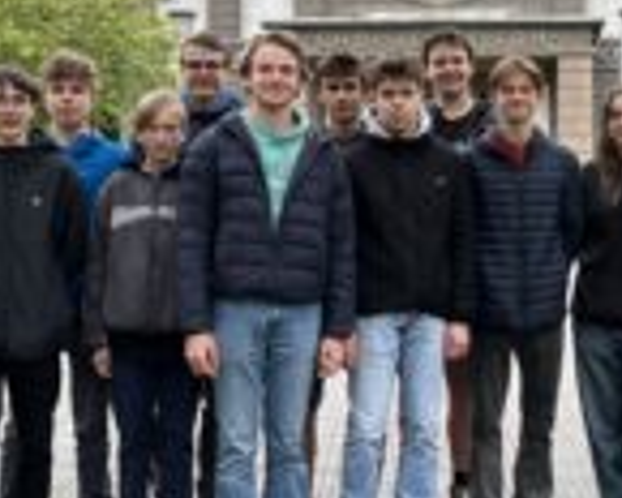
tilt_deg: +0.9
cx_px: 420
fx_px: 1289
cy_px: 197
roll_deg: -1.1
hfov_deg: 27.0
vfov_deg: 21.8
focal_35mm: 70
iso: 50
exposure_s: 1/483
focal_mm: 5.1
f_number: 1.6
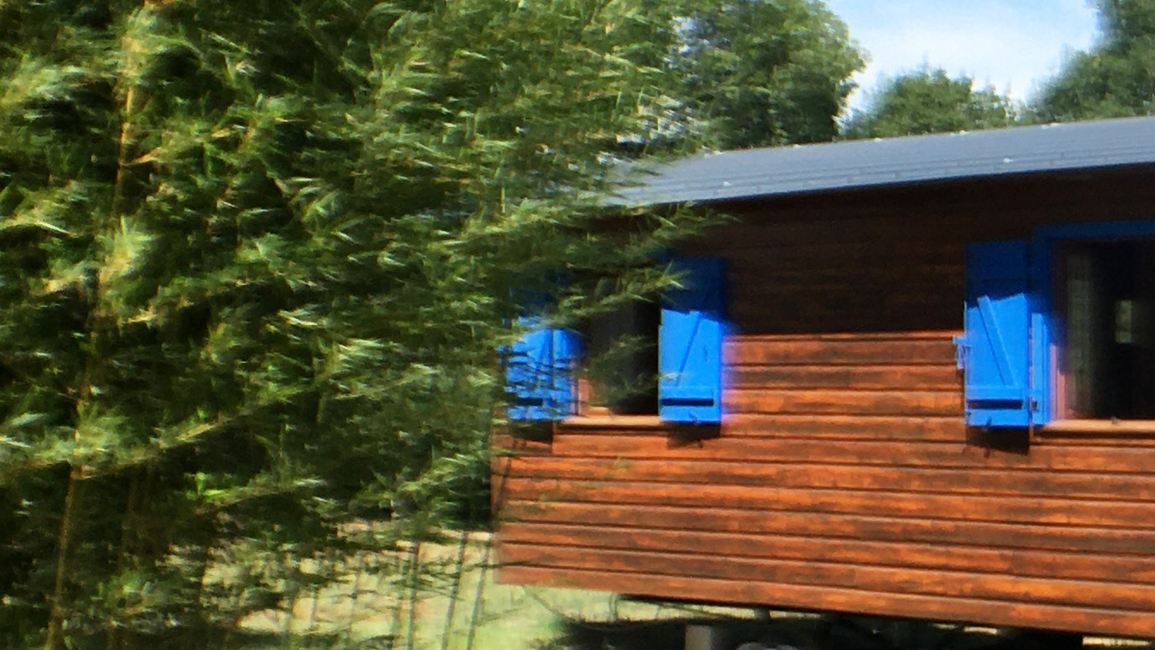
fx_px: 2909
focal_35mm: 95
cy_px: 459
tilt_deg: -2.9
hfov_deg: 21.8
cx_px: 1106
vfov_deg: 12.7
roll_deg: -0.4
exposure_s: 1/916
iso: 25
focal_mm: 4.15
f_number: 2.2
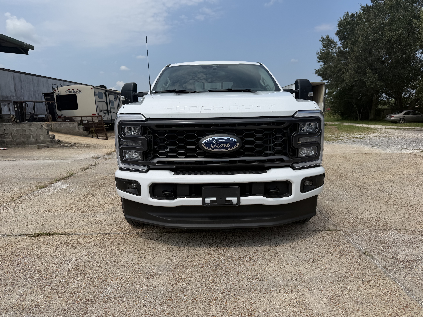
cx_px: 212
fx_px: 293
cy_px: 158
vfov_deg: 56.8
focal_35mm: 24
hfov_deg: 71.6
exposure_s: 1/7353
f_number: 1.78
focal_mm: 6.76
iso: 80
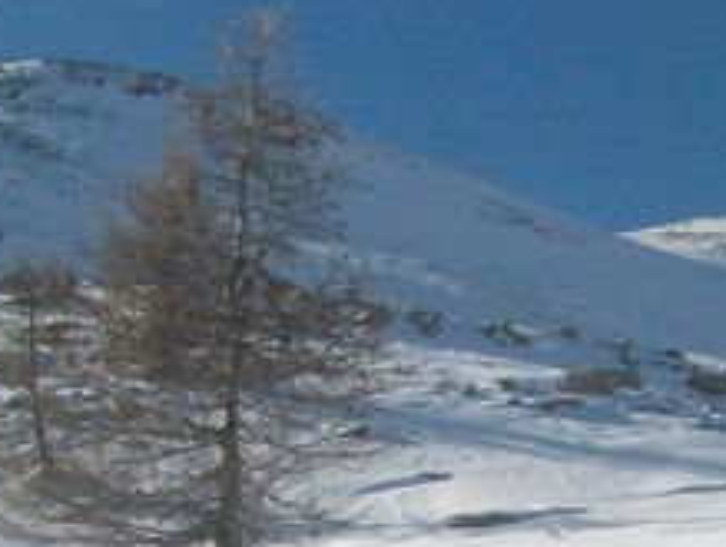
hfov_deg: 14.7
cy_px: 776
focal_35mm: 124
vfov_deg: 11.6
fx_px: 2605
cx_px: 1117
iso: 80
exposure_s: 1/1000
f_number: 5.5
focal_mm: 5.7
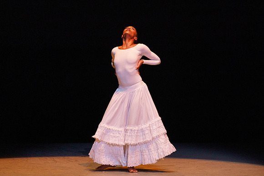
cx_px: 157
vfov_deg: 2.9
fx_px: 3490
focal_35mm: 476
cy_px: 82
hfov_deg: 4.3
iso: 5000
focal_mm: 400
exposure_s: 1/400
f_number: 6.3
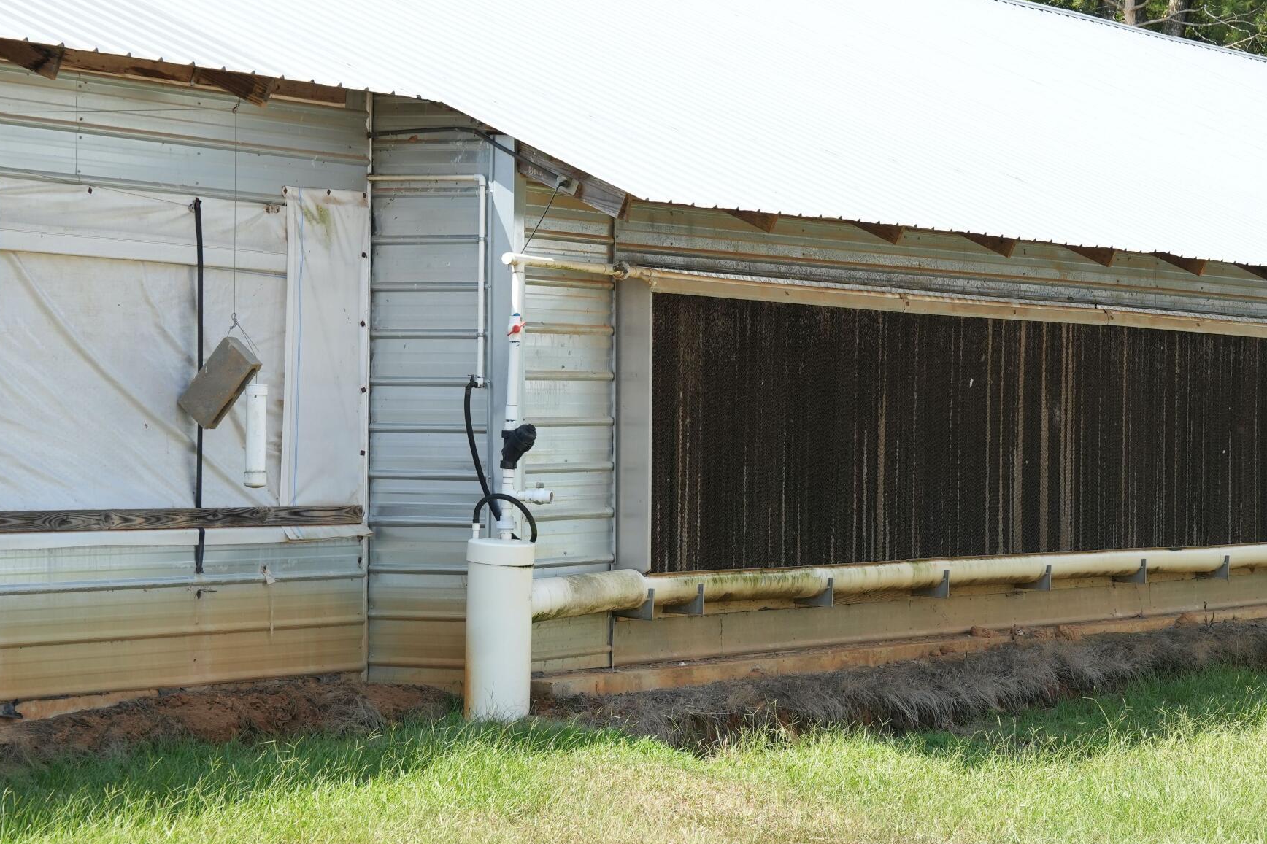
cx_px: 891
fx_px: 4258
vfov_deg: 11.3
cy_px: 401
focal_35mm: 121
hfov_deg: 16.9
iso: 400
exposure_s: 1/500
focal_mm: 70
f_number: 6.3
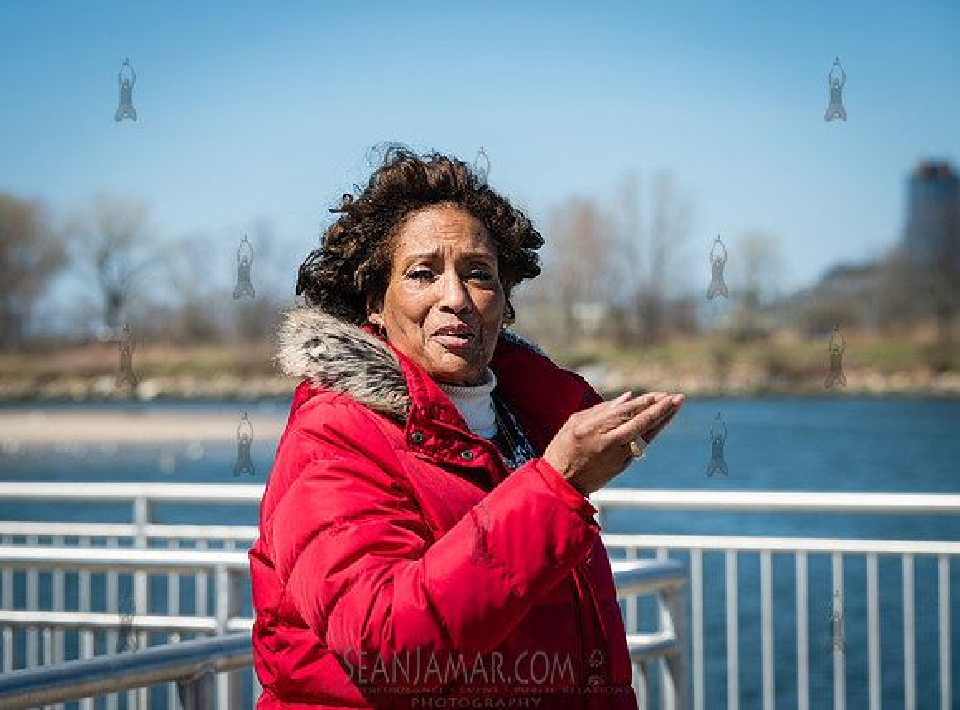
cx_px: 418
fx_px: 2721
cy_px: 329
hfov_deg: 20.0
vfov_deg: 14.9
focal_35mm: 99
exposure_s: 1/640
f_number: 4
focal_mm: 85
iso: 64
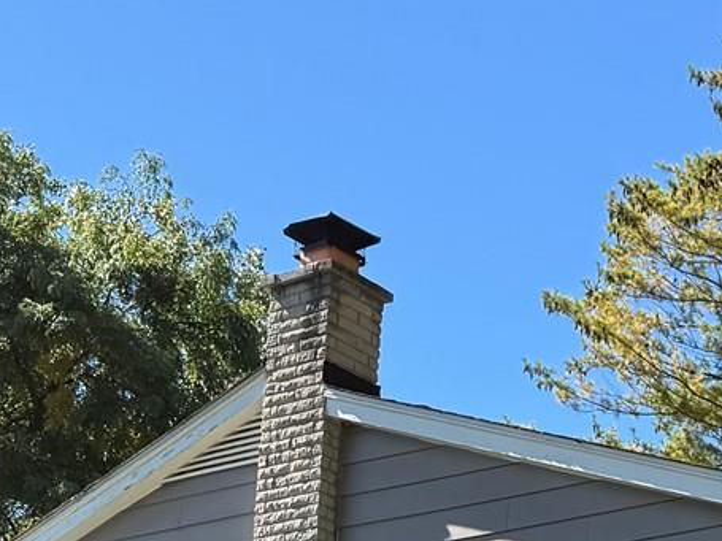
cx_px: 622
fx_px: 2252
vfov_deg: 12.6
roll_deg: -3.1
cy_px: 960
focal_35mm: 108
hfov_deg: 18.0
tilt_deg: +7.0
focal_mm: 6.76
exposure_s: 1/1493
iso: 80
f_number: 1.78
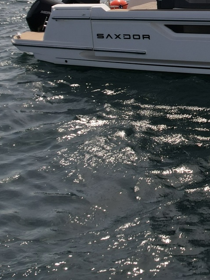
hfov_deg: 17.8
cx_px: 291
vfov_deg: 25.0
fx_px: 615
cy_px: 38
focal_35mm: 76
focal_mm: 8.38
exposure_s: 1/120
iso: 110
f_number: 2.8
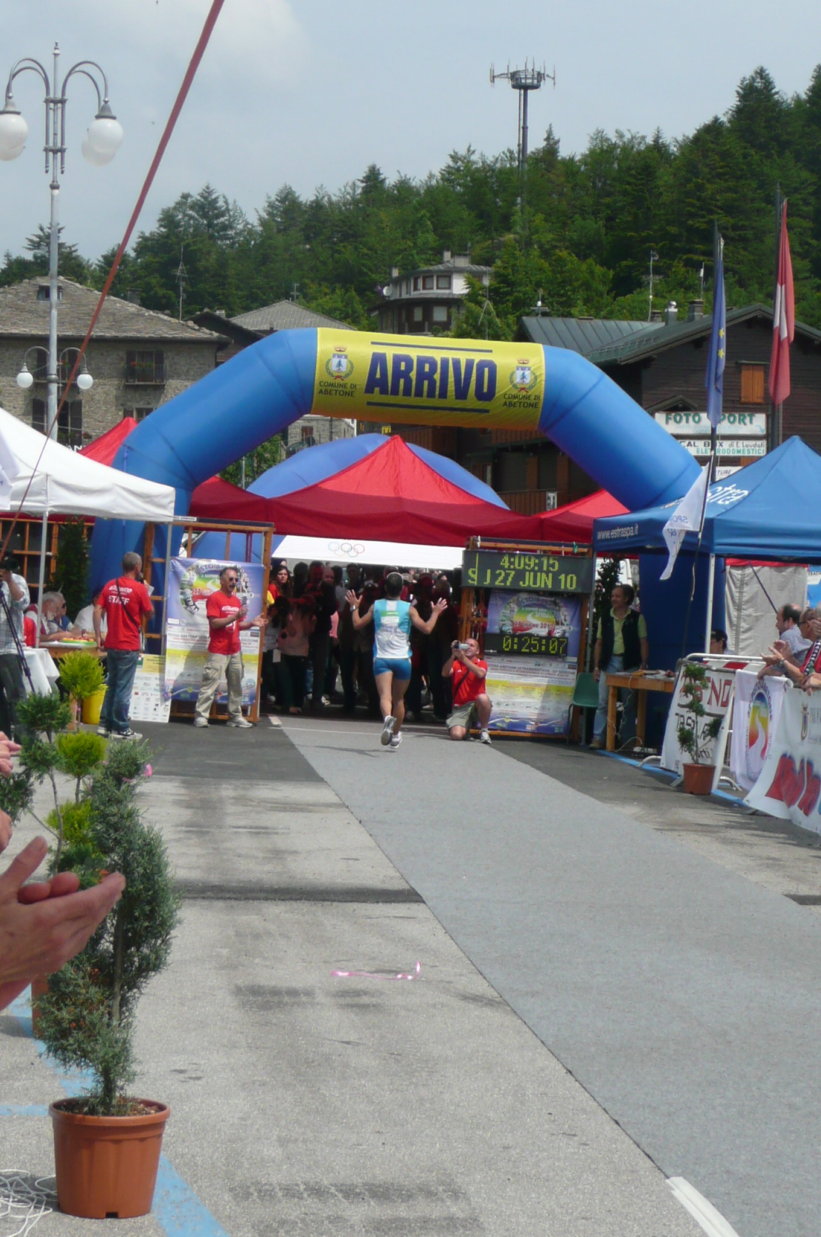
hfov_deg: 16.6
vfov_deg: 24.8
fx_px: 2812
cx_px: 410
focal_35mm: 82
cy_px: 618
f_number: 4.3
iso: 100
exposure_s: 1/800
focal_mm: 9.1
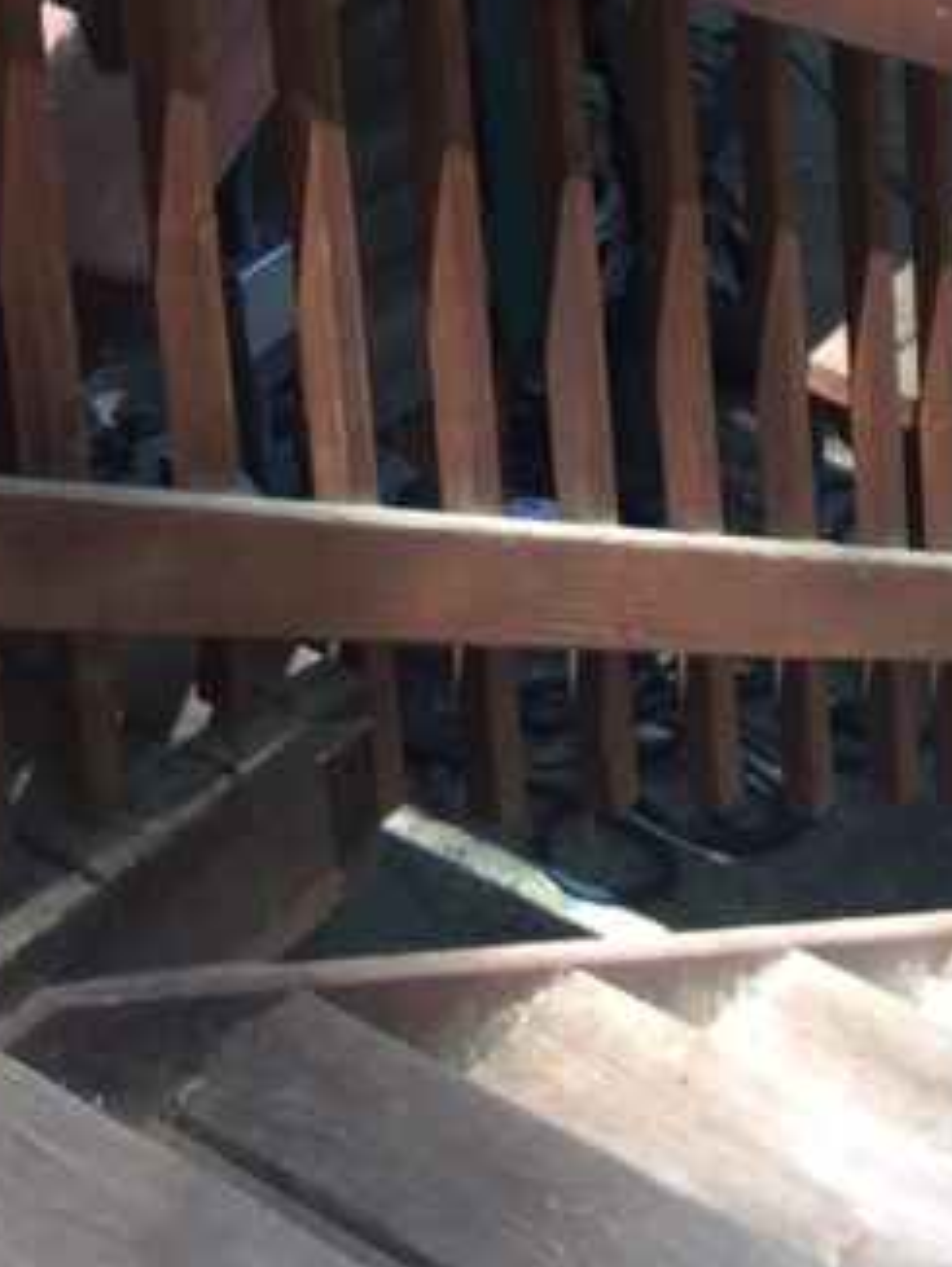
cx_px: 377
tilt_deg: -10.7
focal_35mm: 91
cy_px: -626
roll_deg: +4.3
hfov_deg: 16.2
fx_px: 3333
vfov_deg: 19.0
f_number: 2.2
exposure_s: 1/120
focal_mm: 4.15
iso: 40
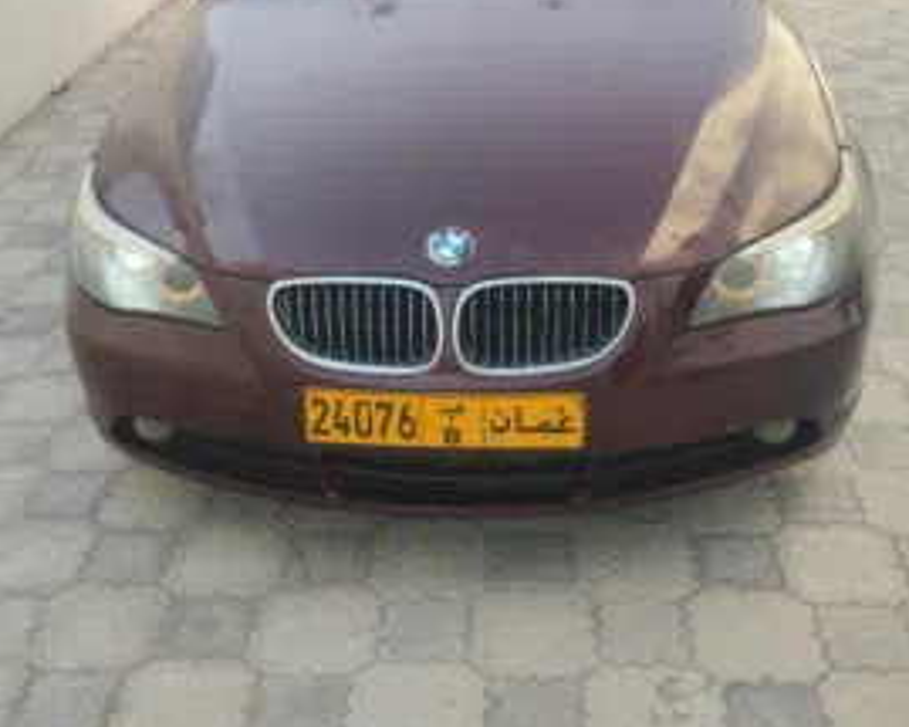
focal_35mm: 42
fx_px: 1130
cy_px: 250
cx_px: 449
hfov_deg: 43.8
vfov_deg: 35.4
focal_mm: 4.25
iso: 50
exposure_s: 1/319
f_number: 1.8
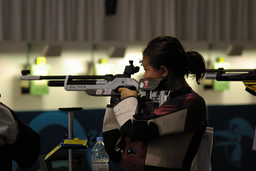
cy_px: 86
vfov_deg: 6.3
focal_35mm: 218
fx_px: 1547
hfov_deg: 9.5
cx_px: 128
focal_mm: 145
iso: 1600
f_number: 5.6
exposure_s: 1/125
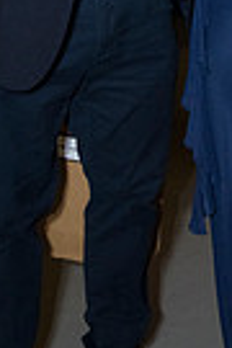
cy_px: -113
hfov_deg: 11.5
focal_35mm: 115
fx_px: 1108
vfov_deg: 16.8
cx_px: 335
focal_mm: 34.5
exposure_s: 1/160
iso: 3200
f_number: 4
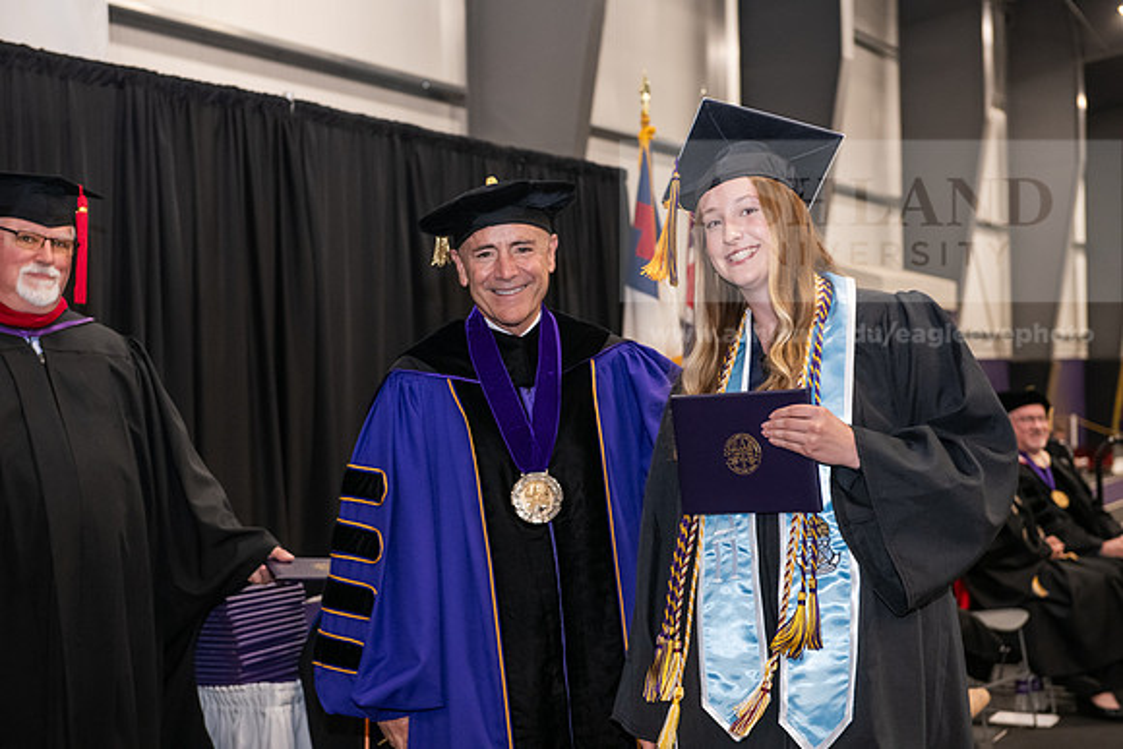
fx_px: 2059
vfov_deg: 20.6
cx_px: 562
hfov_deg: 30.5
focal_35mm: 66
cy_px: 374
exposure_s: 1/125
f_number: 5
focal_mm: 66
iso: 2500
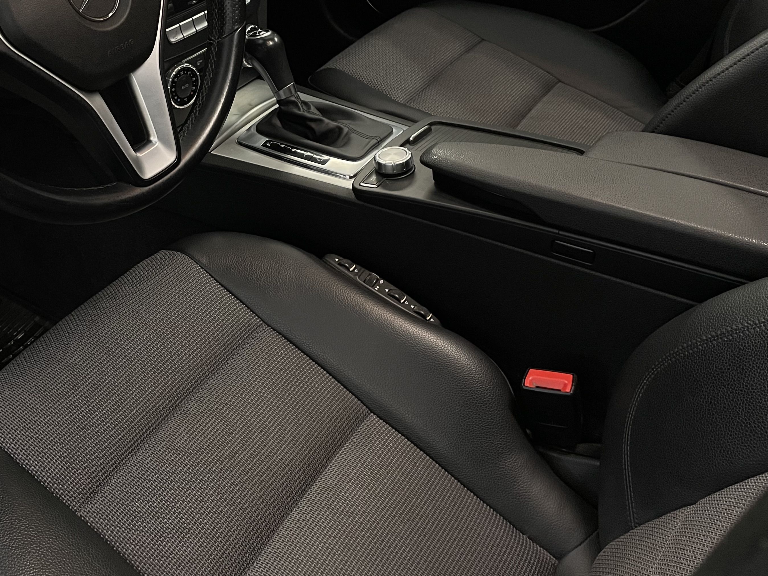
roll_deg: +1.8
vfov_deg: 36.2
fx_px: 865
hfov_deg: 46.5
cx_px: 209
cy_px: 169
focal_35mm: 39
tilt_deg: -32.7
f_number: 1.6
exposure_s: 1/50
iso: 320
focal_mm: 4.2
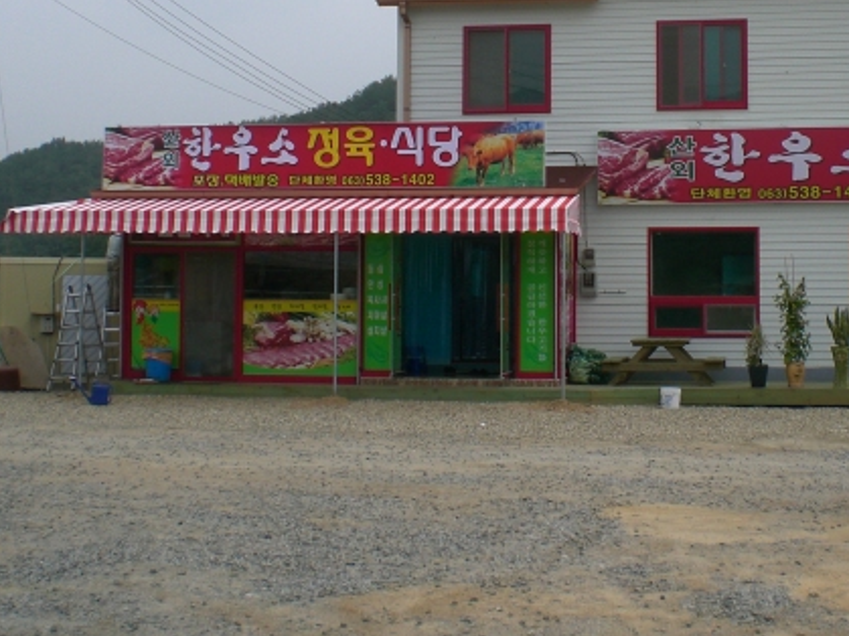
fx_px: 1422
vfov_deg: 25.0
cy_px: 194
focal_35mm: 58
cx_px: 590
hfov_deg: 32.9
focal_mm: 6.3
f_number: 4.4
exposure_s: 1/500
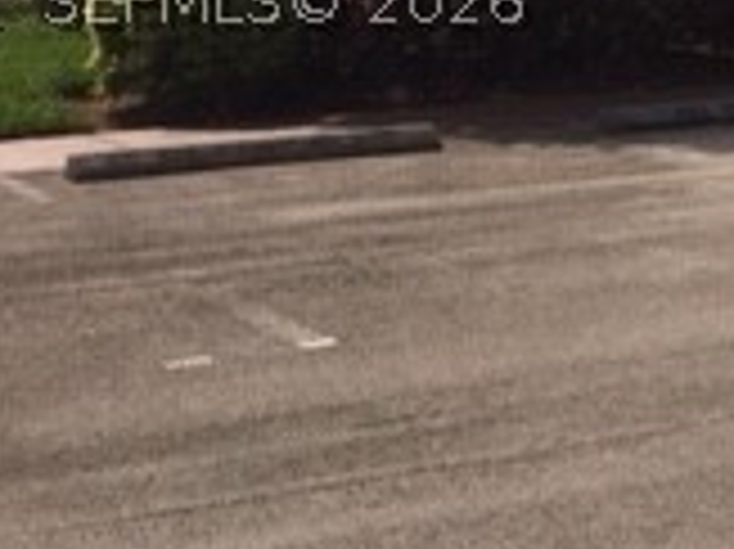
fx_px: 2415
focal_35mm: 114
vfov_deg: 12.8
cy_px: 0
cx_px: 1067
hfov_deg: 16.0
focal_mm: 4.15
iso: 32
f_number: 2.2
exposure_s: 1/7937
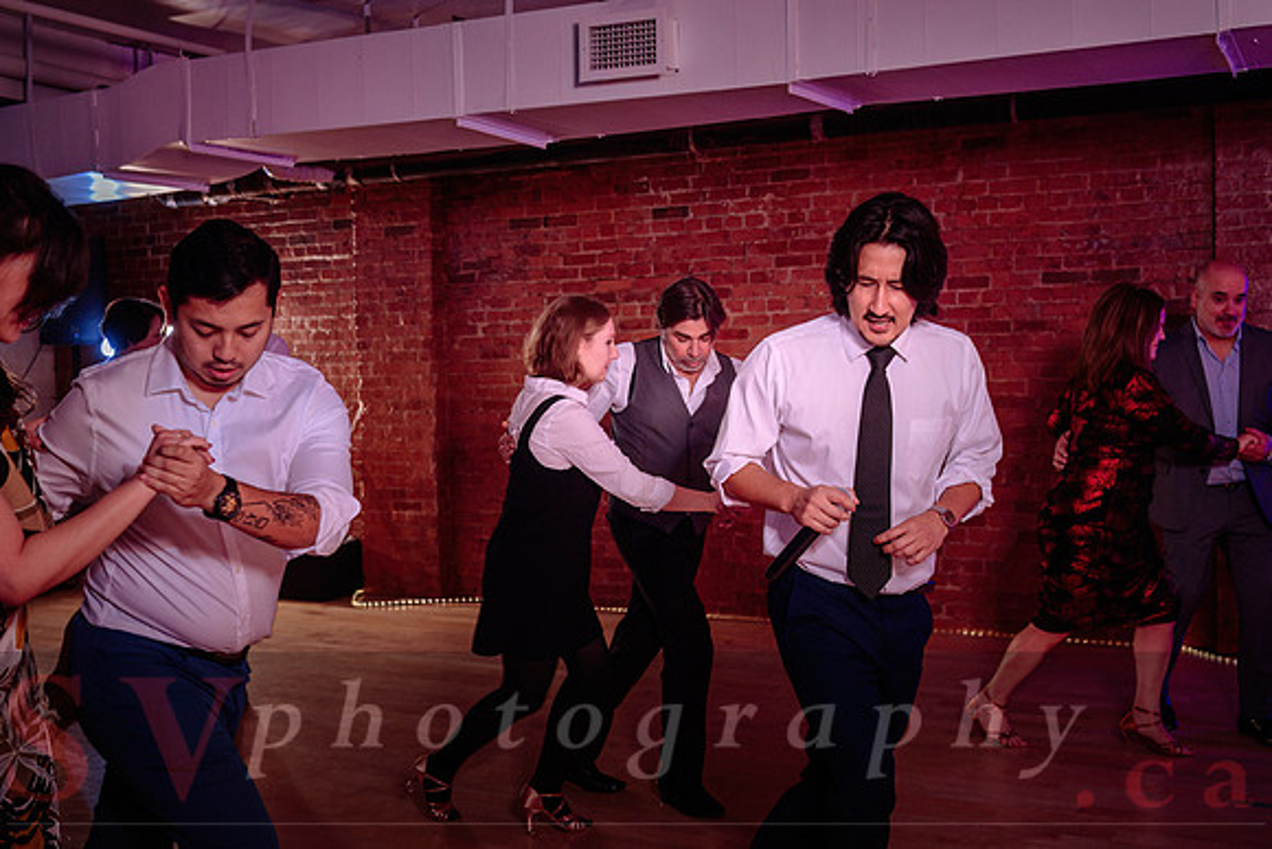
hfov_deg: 48.5
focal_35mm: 40
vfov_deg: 33.5
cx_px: 654
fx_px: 1412
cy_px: 425
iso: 1000
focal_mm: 38
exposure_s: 1/125
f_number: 3.5
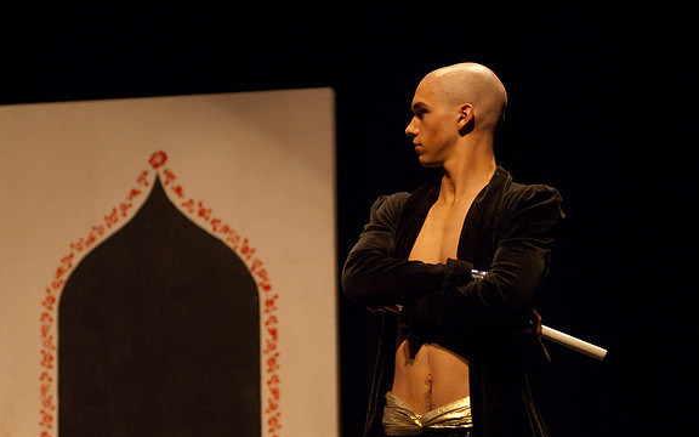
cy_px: 231
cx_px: 350
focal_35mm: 147
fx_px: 2791
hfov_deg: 14.3
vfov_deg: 8.9
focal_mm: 95
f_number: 2.8
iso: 1000
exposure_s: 1/160
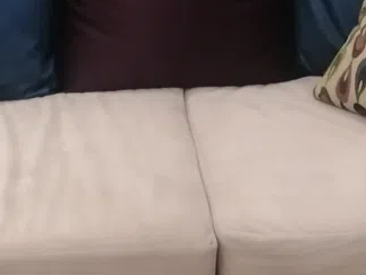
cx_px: 55
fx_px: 899
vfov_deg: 17.3
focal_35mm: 85
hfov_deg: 22.6
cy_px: 61
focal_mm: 3.62
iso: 200
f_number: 1.8
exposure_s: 1/33.3
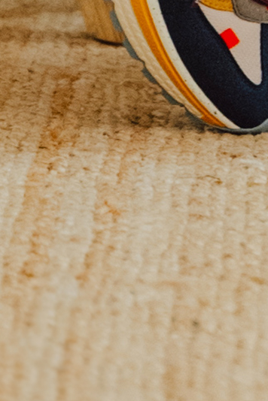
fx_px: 6487
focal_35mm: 581
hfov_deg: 2.4
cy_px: -53
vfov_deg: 3.5
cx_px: 558
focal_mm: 75
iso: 1600
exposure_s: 1/100
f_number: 3.2
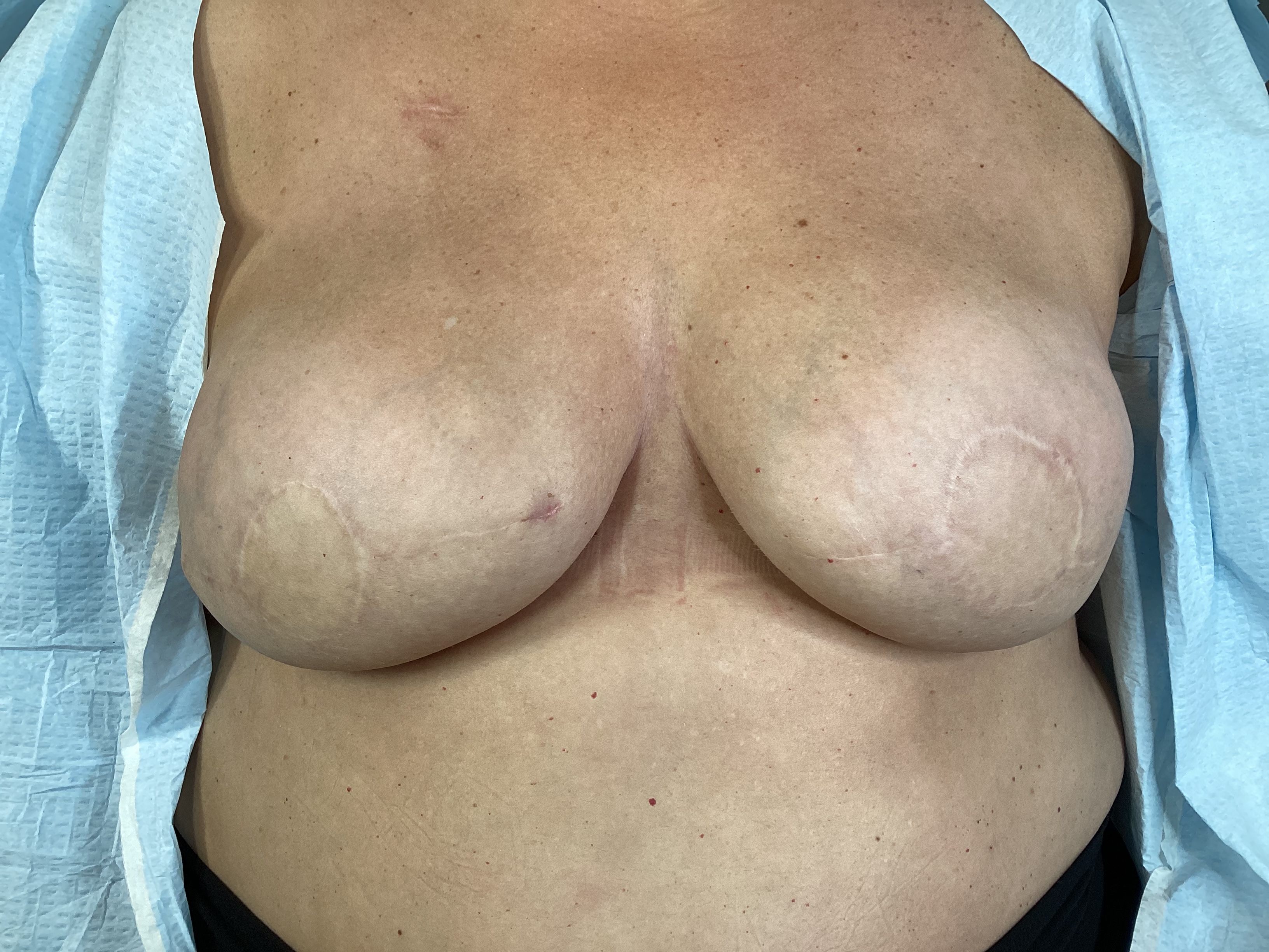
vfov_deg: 45.4
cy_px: 476
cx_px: 634
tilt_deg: -14.5
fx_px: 1136
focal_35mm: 31
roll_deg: +0.3
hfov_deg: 58.4
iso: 64
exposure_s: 1/60
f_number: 2.4
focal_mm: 3.3
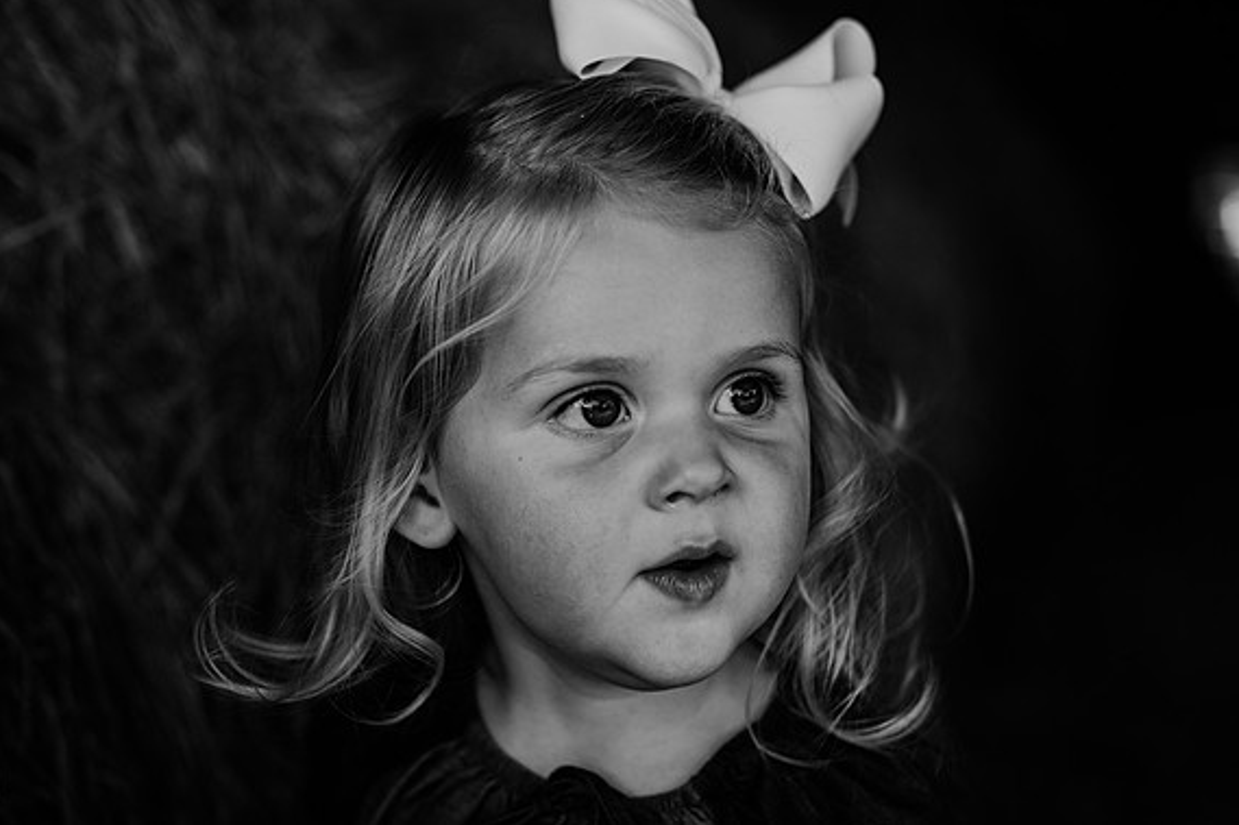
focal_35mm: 51
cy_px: 406
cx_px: 625
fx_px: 1755
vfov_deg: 26.5
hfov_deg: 38.9
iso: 200
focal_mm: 50
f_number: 2.8
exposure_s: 1/800
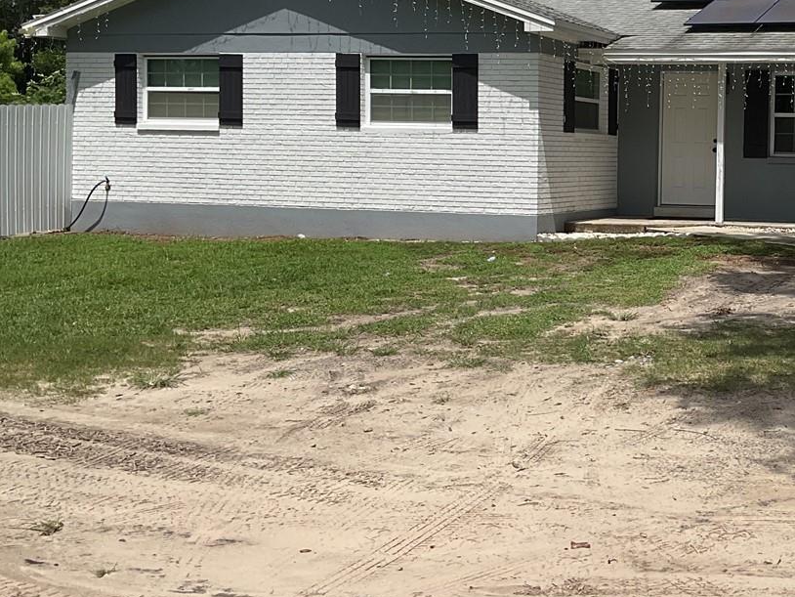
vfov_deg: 25.6
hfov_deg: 32.3
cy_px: 227
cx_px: 702
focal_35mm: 57
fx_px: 1309
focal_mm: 3
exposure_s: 1/3534
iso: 16
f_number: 1.8
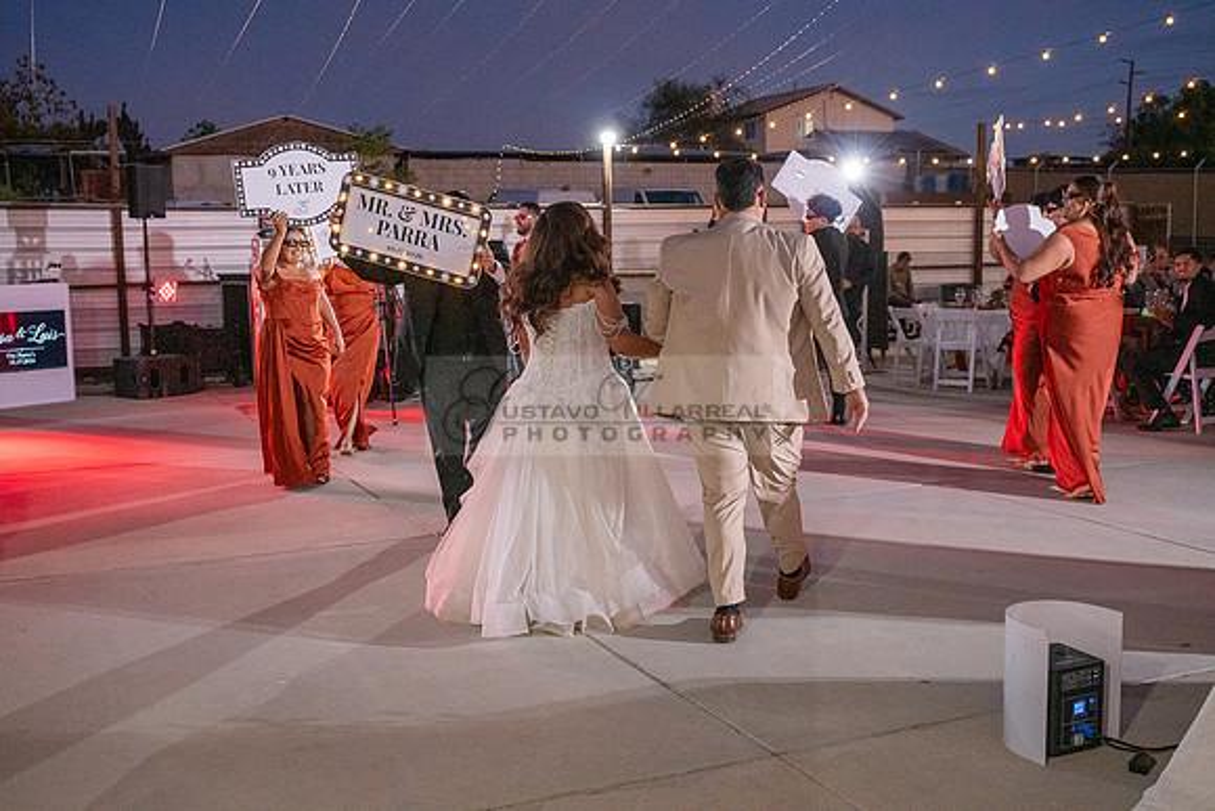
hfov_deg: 49.5
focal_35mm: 39
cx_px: 608
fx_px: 1316
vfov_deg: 34.2
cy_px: 406
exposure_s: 1/250
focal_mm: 39
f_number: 4
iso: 4000
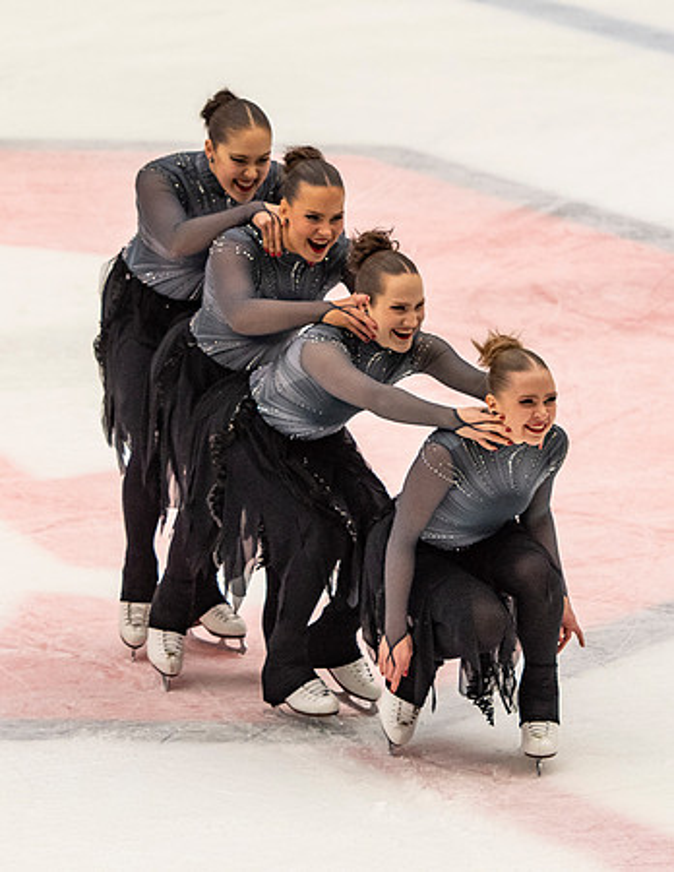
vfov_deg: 6.0
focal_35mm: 329
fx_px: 8378
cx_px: 318
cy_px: 355
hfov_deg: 4.6
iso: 800
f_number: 4
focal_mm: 122
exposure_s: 1/500
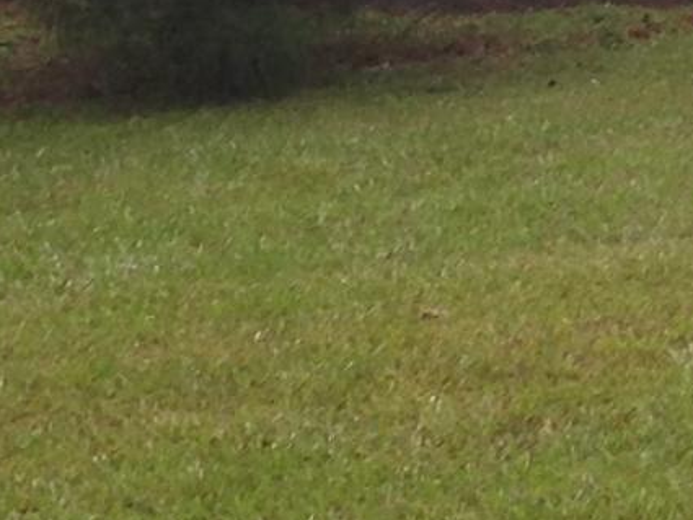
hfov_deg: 8.2
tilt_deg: +1.4
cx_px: 1181
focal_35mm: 233
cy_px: -496
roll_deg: +0.1
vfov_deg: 6.2
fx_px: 4666
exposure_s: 1/172
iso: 50
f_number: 2.4
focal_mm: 4.12
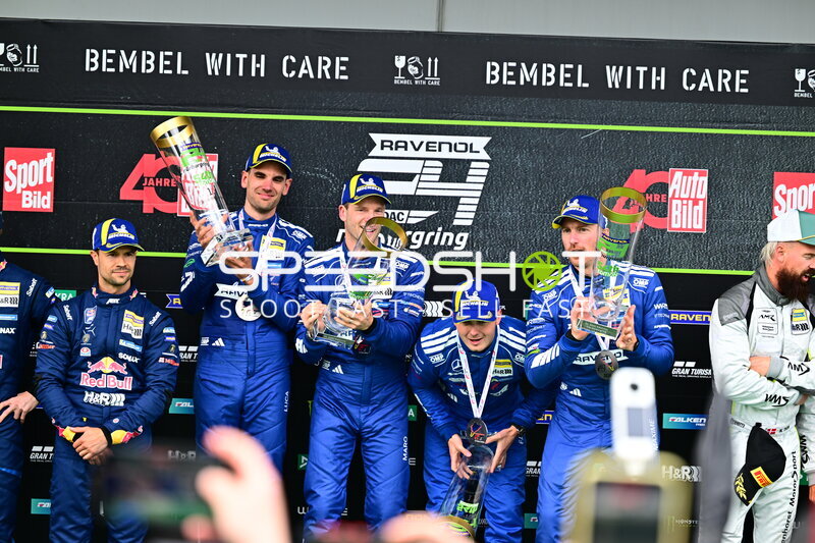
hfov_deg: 13.3
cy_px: 272
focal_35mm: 155
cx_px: 408
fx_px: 3508
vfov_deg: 8.9
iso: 400
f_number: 4
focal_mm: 155
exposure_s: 1/500
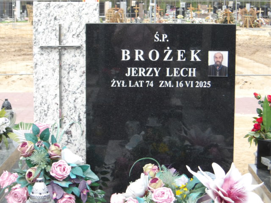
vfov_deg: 17.0
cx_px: 136
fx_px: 681
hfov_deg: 22.5
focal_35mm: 87
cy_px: 102
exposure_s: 1/139
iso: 100
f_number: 5.6
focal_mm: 15.6
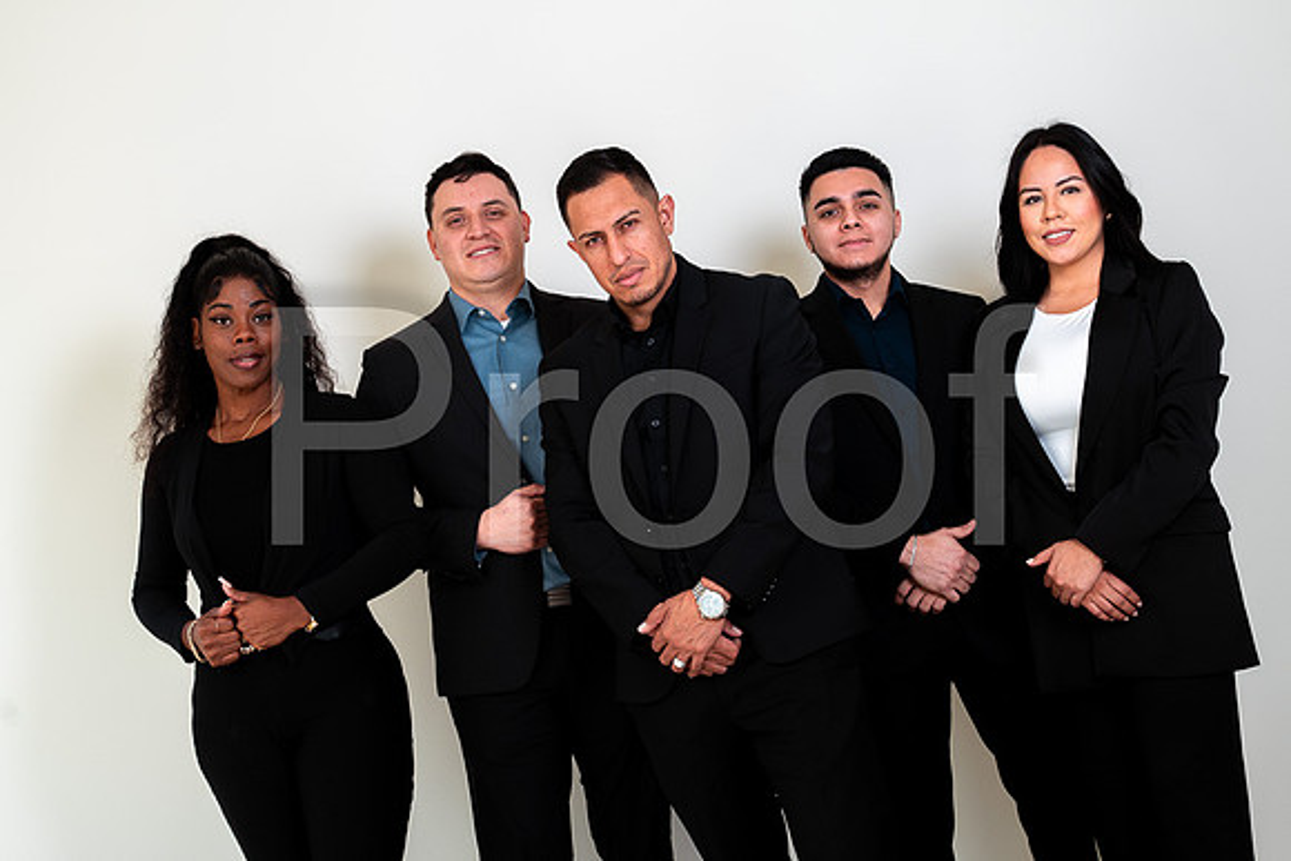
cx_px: 646
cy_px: 430
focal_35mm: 57
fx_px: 2044
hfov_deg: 35.0
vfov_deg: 23.8
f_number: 5.6
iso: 200
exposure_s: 1/160
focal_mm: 57
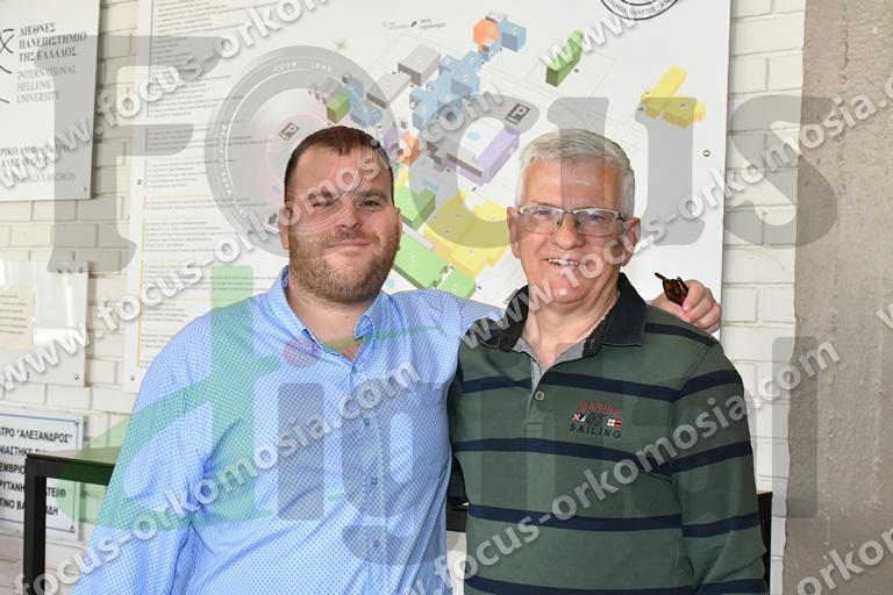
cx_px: 446
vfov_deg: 23.8
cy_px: 298
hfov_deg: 35.1
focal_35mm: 57
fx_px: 1414
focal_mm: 38
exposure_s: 1/200
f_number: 8
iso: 3200
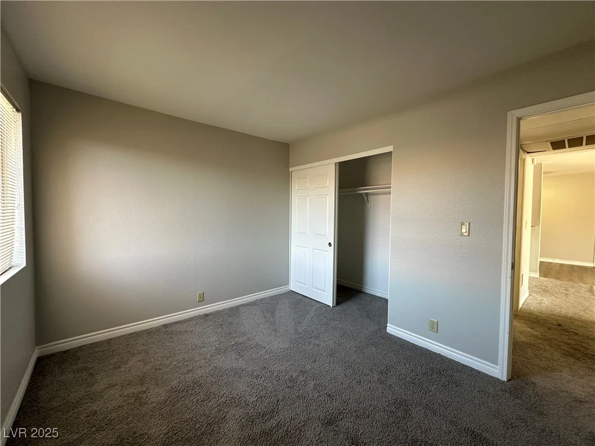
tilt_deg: -2.3
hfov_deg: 102.1
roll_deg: -0.8
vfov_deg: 85.7
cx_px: 298
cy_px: 223
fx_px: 241
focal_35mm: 14
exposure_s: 1/60
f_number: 2.2
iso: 160
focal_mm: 2.22
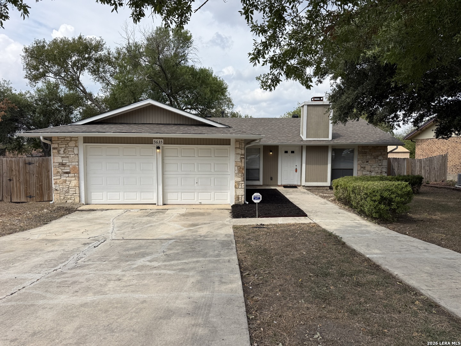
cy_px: 173
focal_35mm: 24
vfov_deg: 56.8
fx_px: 320
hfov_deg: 71.6
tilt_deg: -2.7
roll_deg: -0.3
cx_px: 230
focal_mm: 6.76
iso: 80
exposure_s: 1/3953
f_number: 1.78
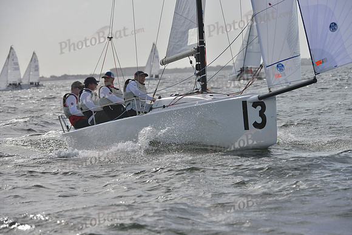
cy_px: 118
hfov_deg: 10.3
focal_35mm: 200
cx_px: 176
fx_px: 1956
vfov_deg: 6.9
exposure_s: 1/2000
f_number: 8
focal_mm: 200
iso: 400
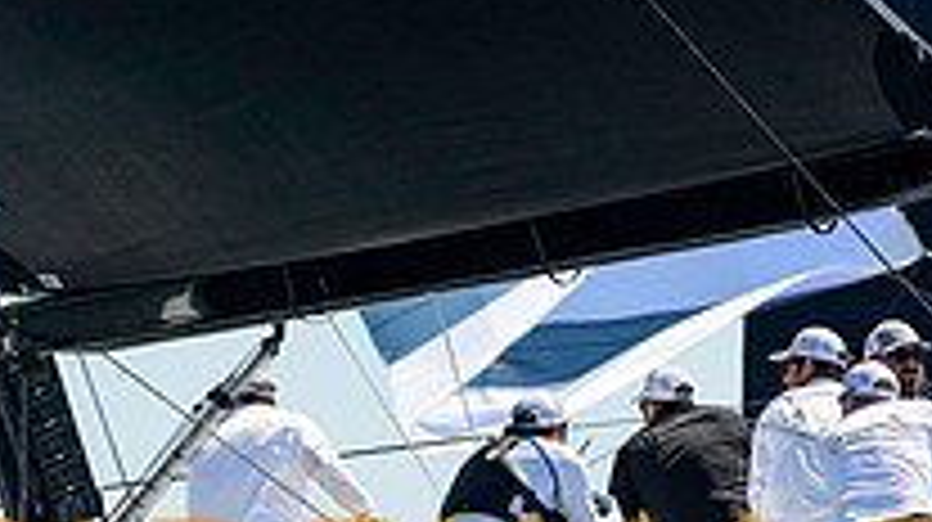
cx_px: 464
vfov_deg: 2.1
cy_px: 551
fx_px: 14518
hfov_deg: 3.7
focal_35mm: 588
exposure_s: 1/1600
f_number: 5.6
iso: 250
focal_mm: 200
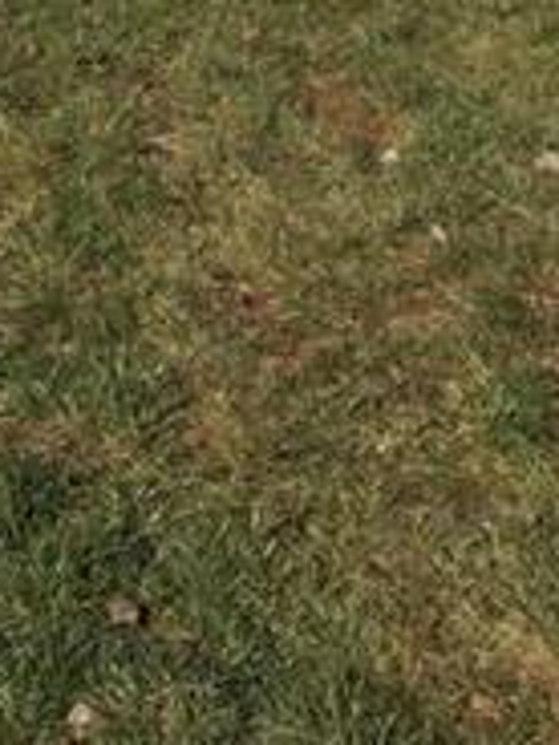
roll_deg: -0.8
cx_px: -478
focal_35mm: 121
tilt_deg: +2.9
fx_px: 2605
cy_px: -615
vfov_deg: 14.3
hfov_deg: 11.3
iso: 32
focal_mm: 4.15
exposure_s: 1/4405
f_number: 2.2
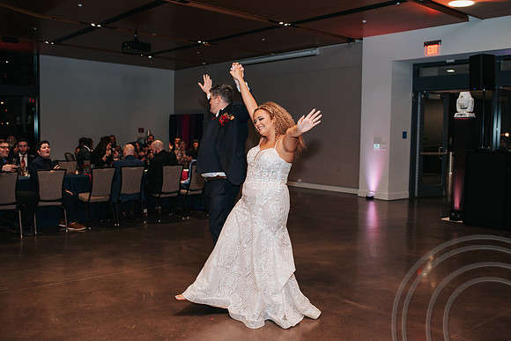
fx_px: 519
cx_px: 267
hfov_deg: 52.4
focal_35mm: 37
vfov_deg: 36.3
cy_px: 170
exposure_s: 1/200
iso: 1000
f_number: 2.8
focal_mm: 35
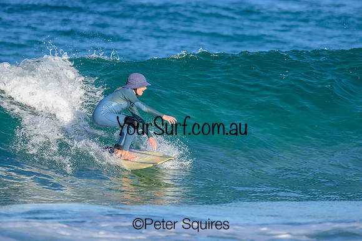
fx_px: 10154
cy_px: 89
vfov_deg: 1.4
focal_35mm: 1010
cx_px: 189
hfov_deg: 2.0
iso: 640
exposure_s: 1/2000
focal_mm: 800
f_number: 6.3
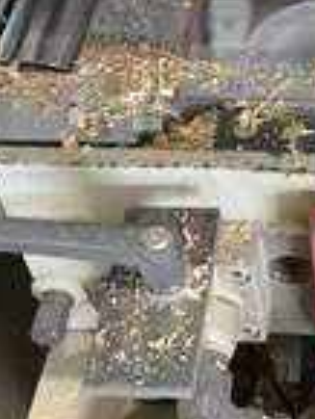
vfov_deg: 24.0
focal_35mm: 80
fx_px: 969
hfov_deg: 17.9
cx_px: 327
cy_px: 81
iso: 200
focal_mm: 3
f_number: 1.8
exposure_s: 1/60
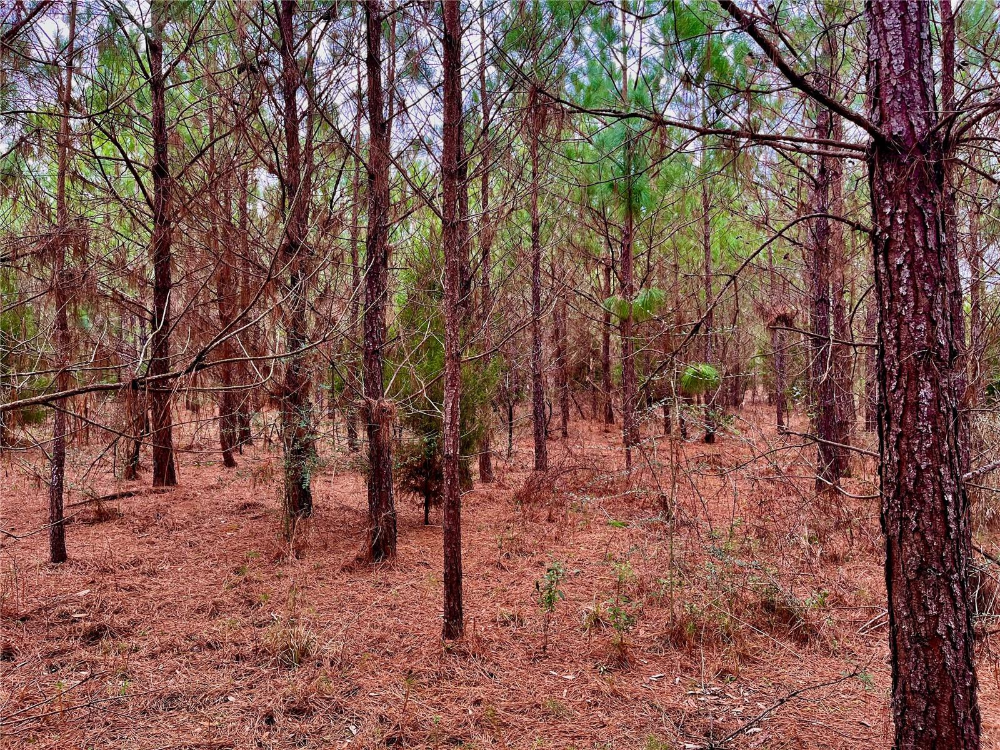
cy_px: 375
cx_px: 500
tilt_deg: -3.9
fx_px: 751
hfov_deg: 67.3
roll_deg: +0.6
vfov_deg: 53.1
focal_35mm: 26
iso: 50
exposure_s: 1/164
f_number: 1.6
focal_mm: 5.1
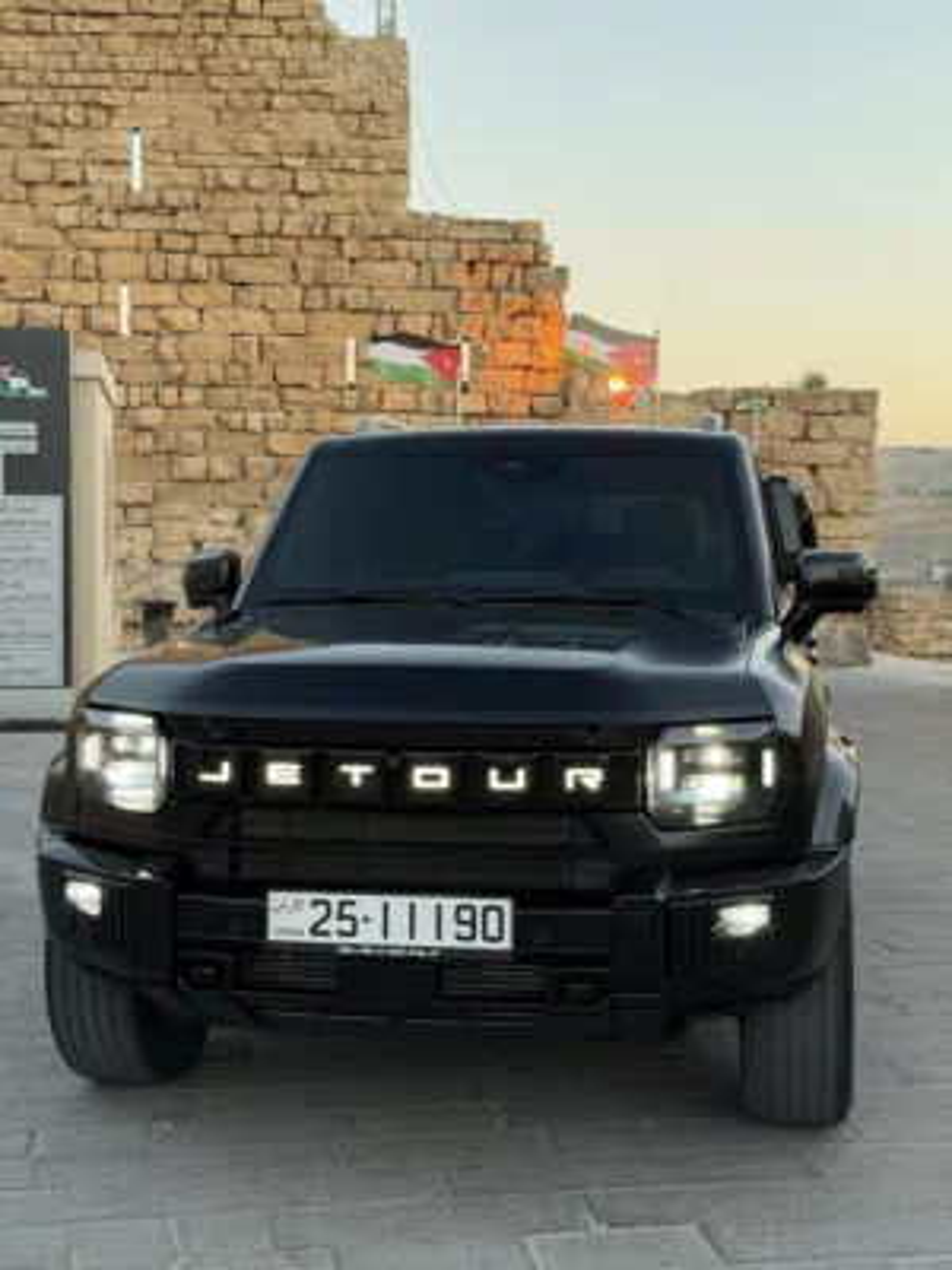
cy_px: 635
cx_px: 476
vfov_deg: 39.7
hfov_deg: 30.3
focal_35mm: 48
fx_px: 1760
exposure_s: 1/100
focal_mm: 6.76
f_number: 1.78
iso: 100
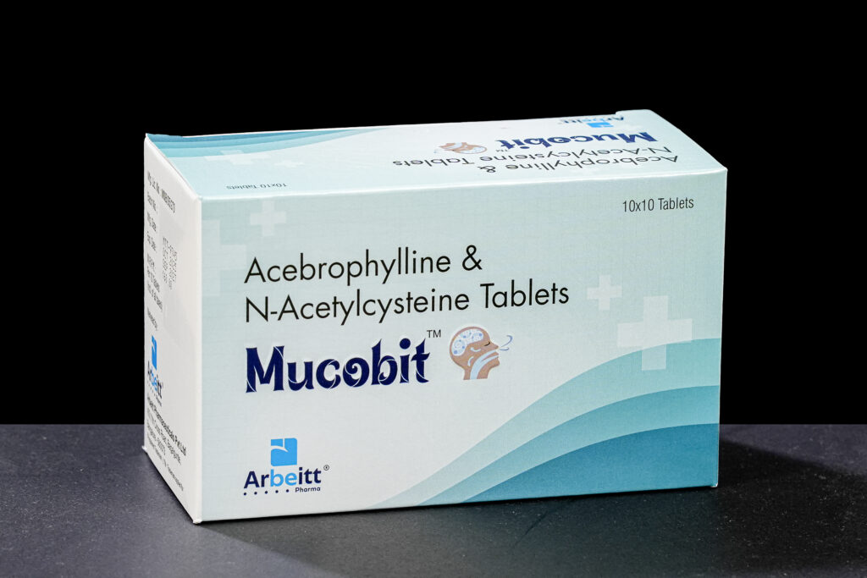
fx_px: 2047
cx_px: 434
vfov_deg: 16.1
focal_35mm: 85
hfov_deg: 23.9
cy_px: 289
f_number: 6.3
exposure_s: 1/80
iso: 800
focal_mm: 85
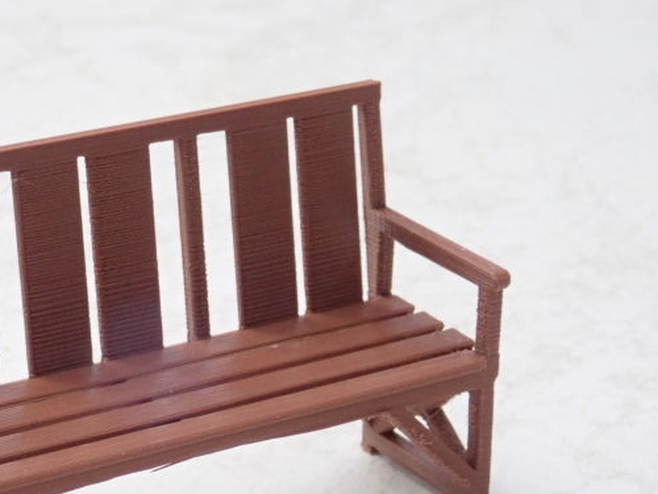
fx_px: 2433
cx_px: 161
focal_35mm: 128
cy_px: 366
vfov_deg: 11.6
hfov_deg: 15.3
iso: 800
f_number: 16
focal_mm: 14.41
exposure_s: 1/200
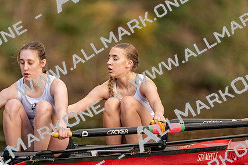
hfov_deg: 2.5
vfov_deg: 1.7
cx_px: 87
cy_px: 98
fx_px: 5610
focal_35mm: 815
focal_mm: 600
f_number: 4
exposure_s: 1/2500
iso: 5600
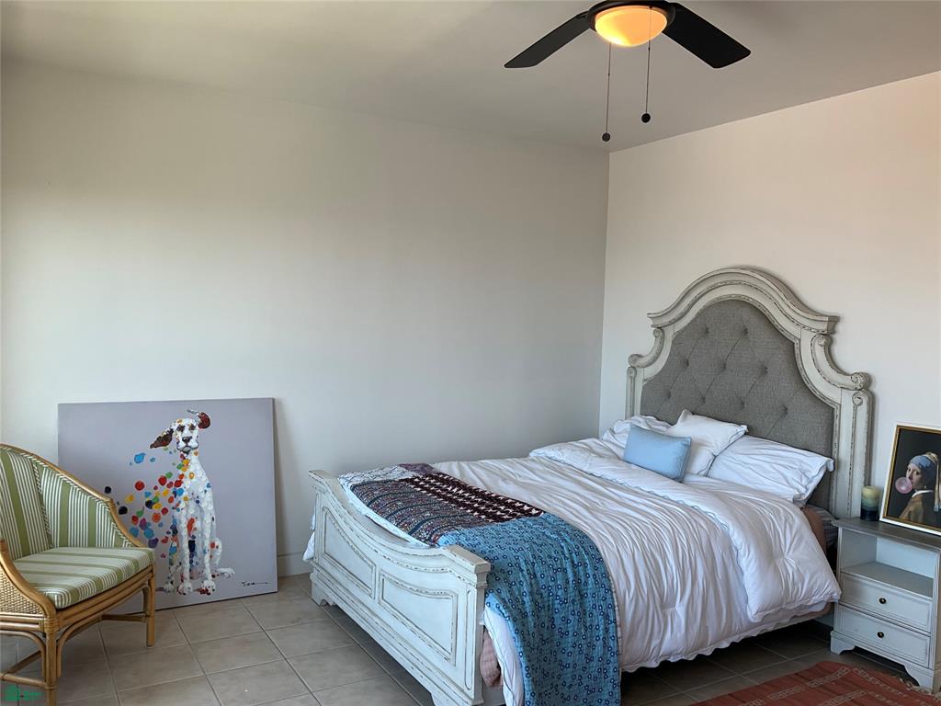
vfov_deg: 48.2
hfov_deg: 61.7
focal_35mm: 29
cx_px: 470
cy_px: 353
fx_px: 788
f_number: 1.8
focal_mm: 3
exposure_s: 1/122
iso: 20
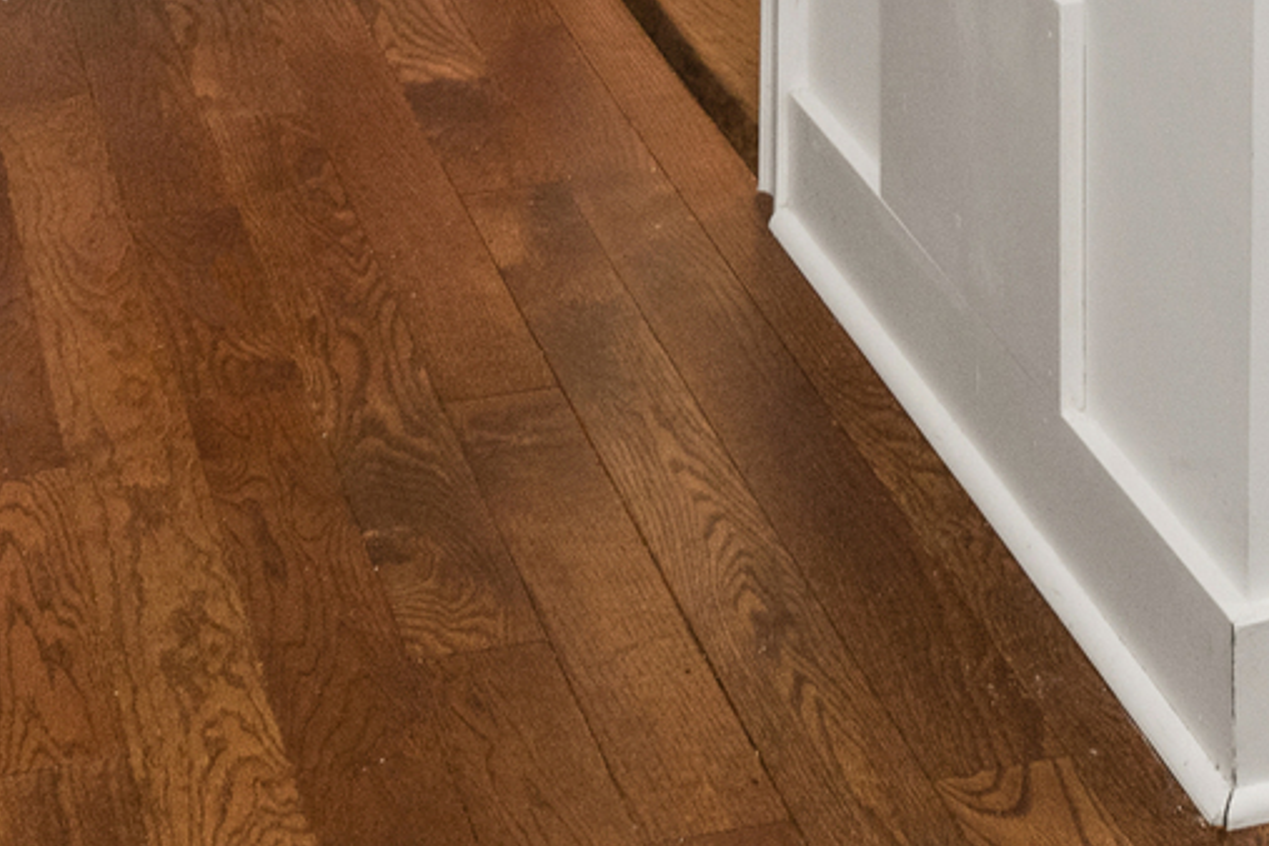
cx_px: 798
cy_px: -1114
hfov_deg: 21.0
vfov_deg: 11.8
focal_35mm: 97
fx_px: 3419
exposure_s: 1/4
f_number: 11
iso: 250
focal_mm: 16
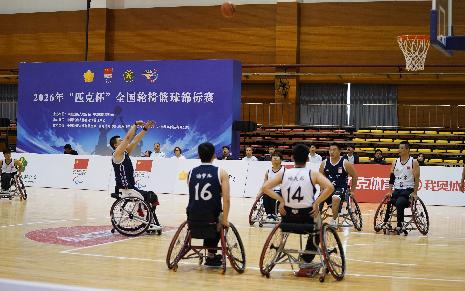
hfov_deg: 28.6
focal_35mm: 72
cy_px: 139
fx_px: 912
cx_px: 232
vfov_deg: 18.1
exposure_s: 1/640
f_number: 2.8
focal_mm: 70
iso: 2000
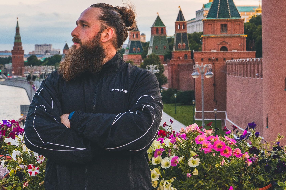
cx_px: 112
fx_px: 651
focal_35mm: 82
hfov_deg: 24.7
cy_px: 56
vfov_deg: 16.6
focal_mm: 36
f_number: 5.6
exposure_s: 1/250
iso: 1250
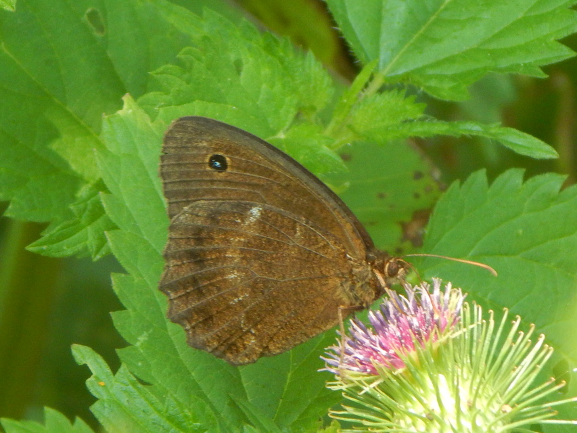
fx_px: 8219
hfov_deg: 4.0
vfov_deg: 3.0
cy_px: 216
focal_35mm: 493
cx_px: 288
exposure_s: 1/125
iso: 250
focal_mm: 88.6
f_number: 5.8
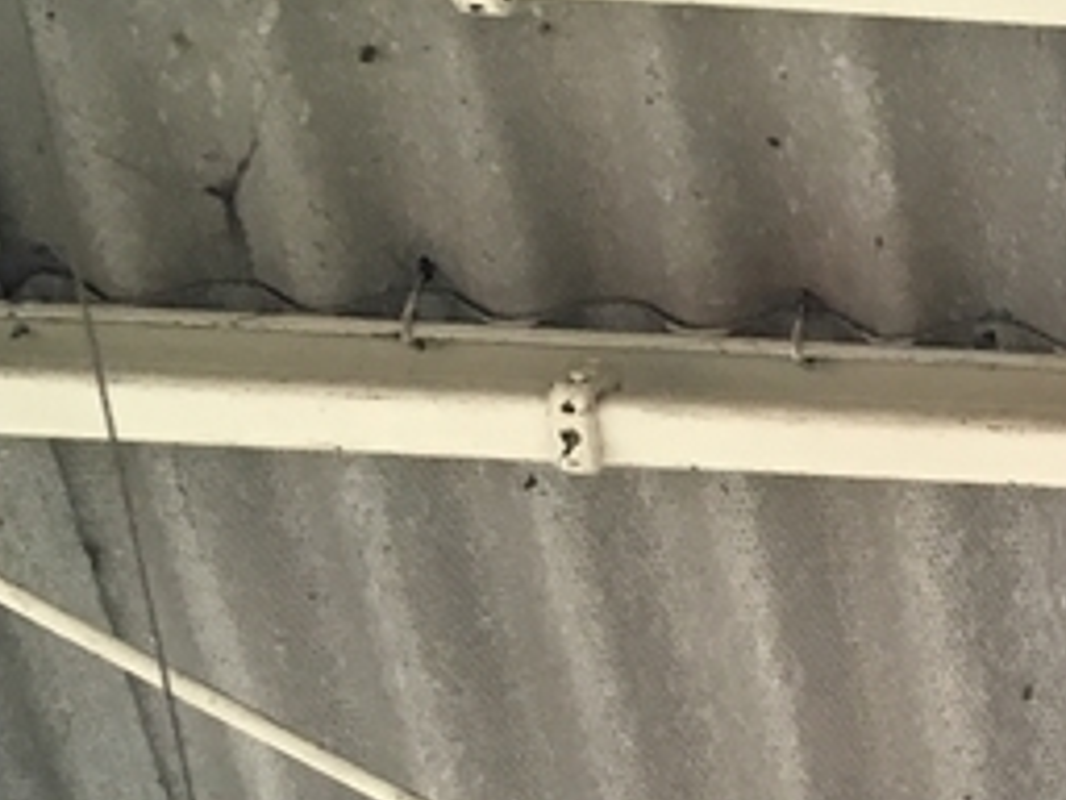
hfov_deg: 14.7
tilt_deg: +38.2
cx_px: 1970
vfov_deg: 12.1
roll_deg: +1.9
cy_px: 1246
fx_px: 3572
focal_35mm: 116
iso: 64
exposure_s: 1/30
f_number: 2.2
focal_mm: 4.15
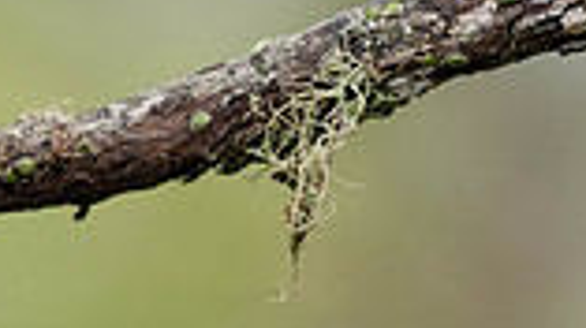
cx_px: 519
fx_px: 33783
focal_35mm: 2176
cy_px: -307
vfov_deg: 0.6
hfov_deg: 1.0
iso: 220
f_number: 2.8
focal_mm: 400
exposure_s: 1/1600
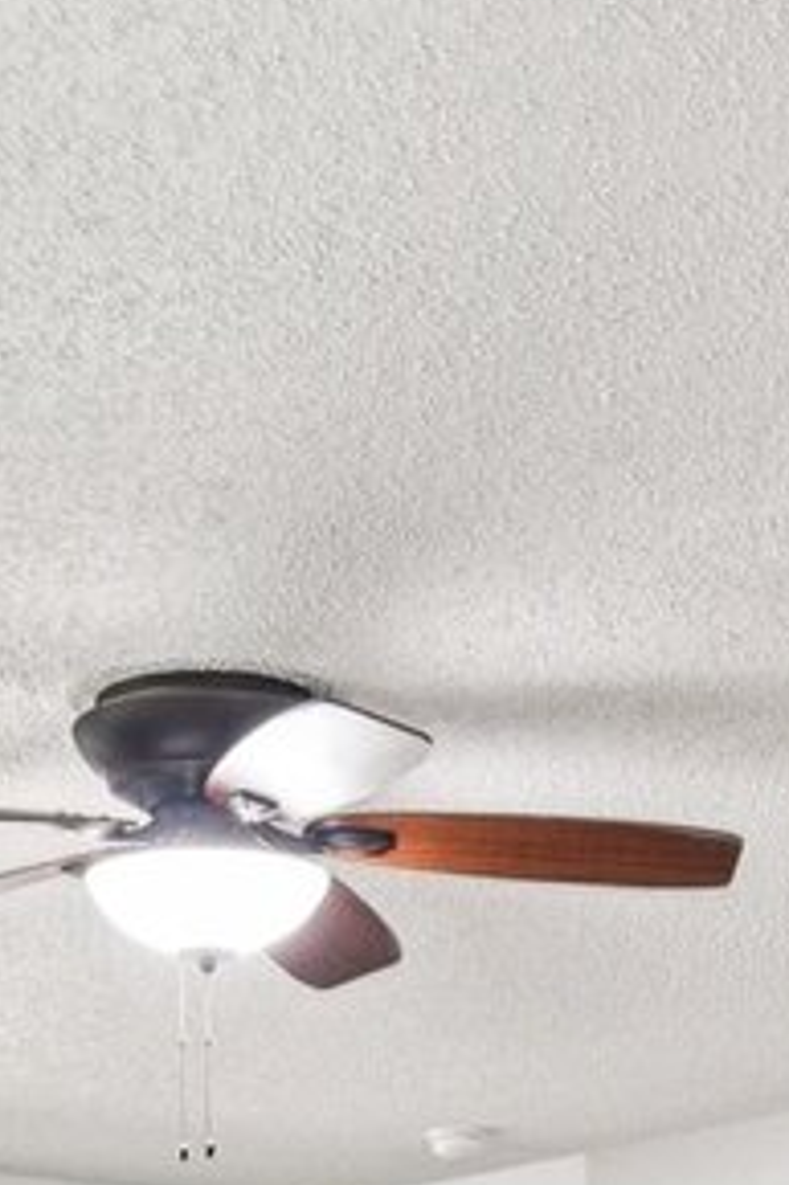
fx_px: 3127
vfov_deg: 19.0
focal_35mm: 95
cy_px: 1749
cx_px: 360
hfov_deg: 14.4
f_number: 8
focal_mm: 17
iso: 2000
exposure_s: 1/15
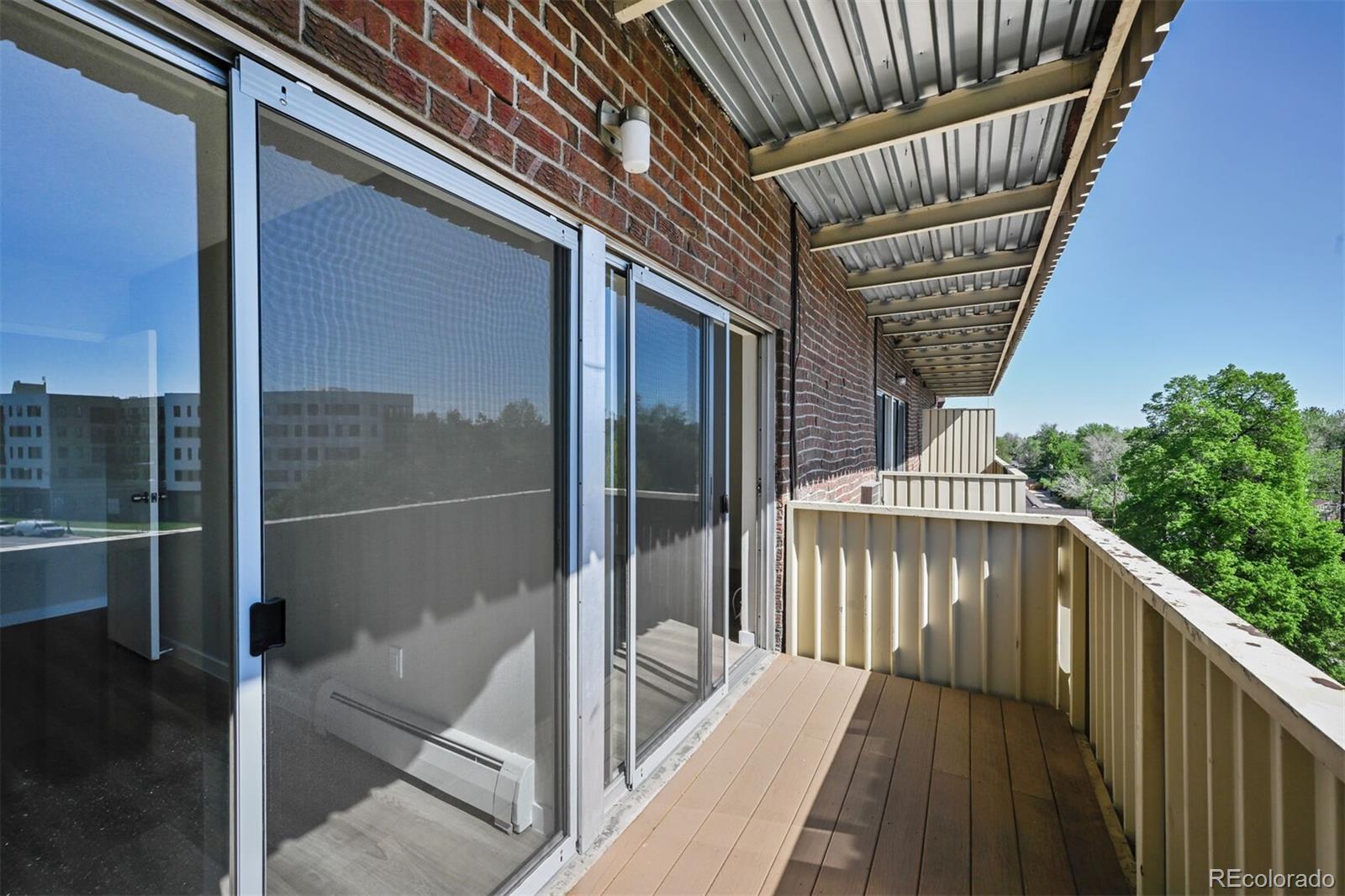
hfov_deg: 104.3
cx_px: 672
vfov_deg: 81.2
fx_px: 523
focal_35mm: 14
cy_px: 448
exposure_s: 1/250
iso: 400
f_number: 11
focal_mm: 14
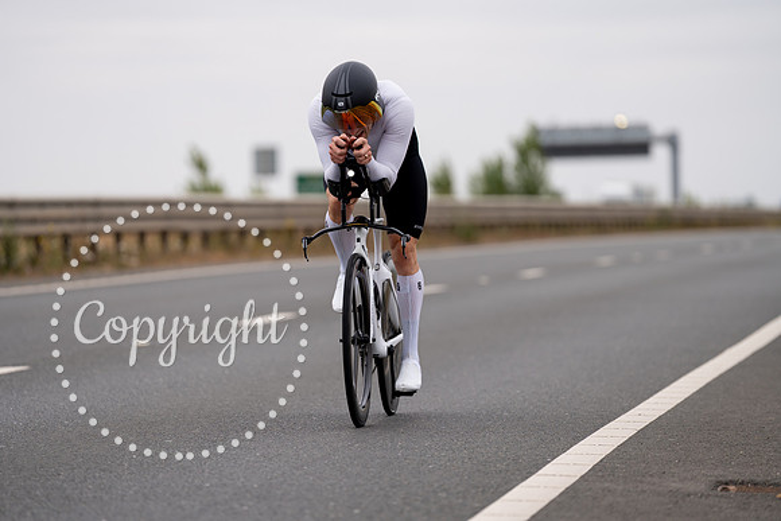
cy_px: 260
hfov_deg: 10.3
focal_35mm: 200
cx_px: 390
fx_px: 4340
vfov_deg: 6.9
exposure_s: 1/800
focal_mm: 200
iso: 100
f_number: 3.2
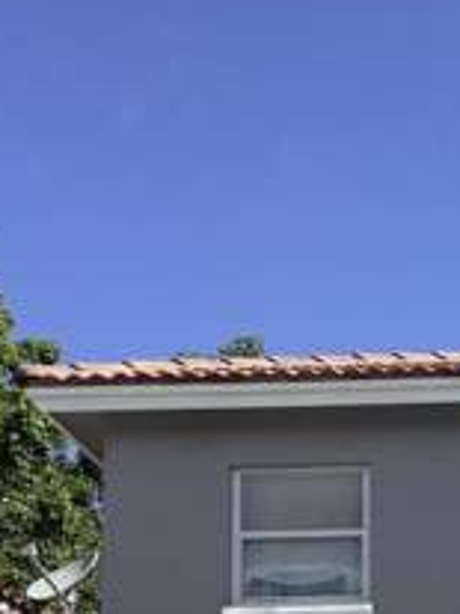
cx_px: 644
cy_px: 771
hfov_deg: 14.6
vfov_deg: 19.1
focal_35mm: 96
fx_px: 1703
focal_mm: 3.3
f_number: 2.4
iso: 25
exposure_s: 1/1631
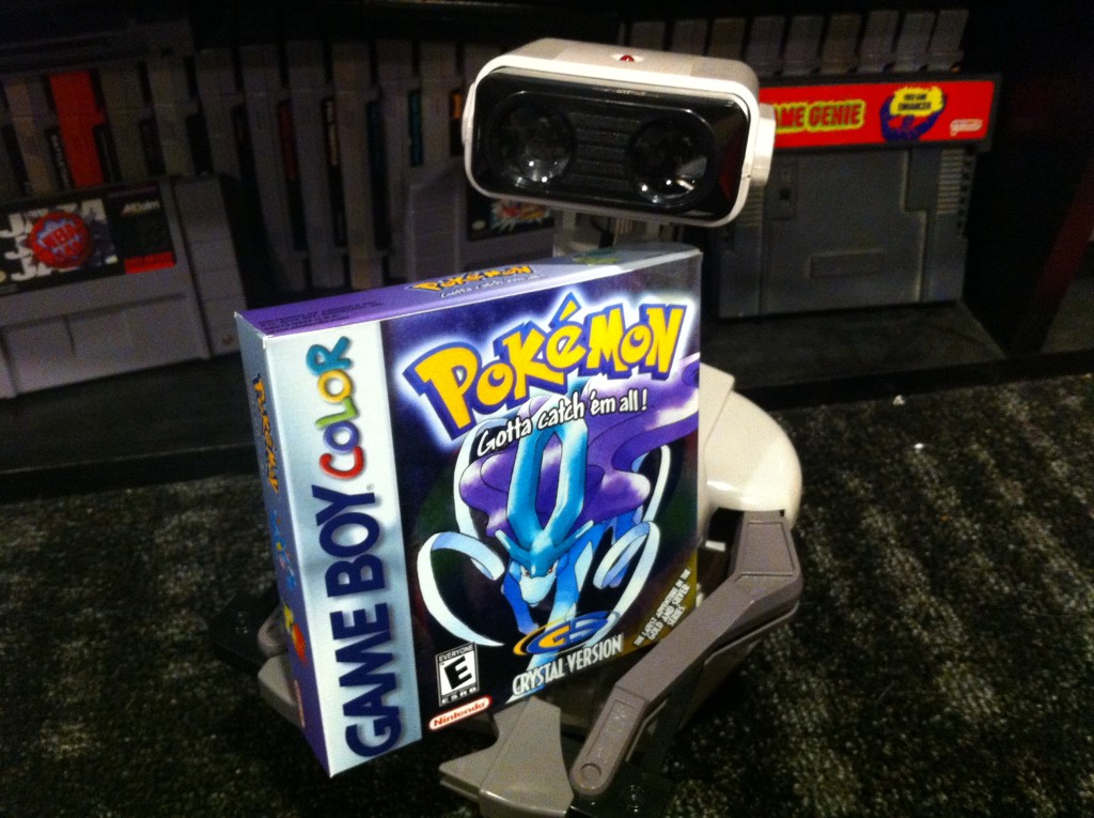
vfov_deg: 40.6
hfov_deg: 52.7
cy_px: 409
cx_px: 547
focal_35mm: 35
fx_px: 1105
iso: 500
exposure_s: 1/15
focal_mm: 3.85
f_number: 2.8
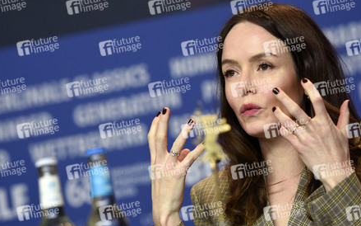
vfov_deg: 5.4
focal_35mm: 244
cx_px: 180
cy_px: 108
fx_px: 2395
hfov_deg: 8.6
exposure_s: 1/400
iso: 640
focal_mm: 155
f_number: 3.2
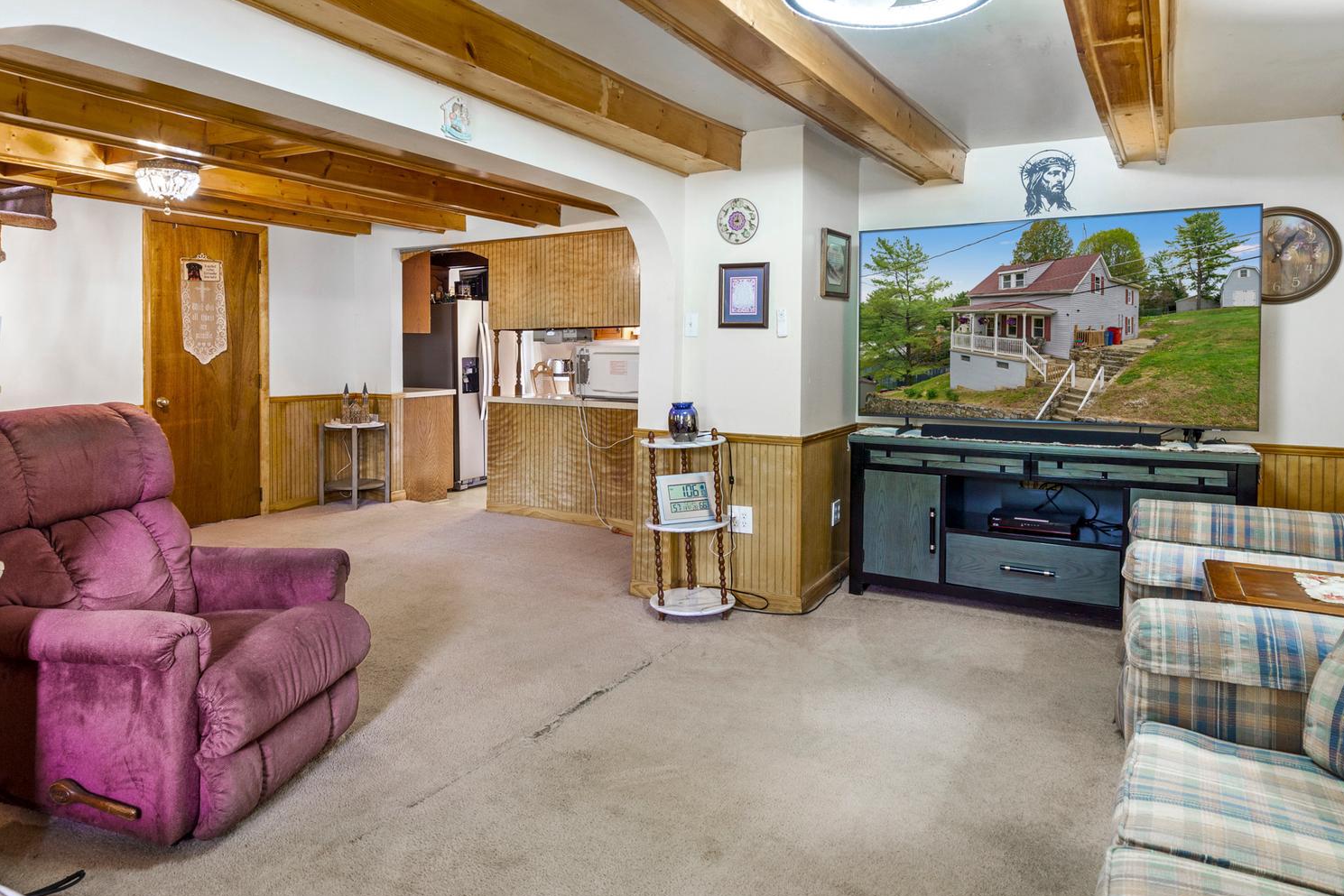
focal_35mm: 22
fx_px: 821
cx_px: 591
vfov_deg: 56.9
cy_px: 369
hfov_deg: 78.3
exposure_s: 1
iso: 320
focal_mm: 16
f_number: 8
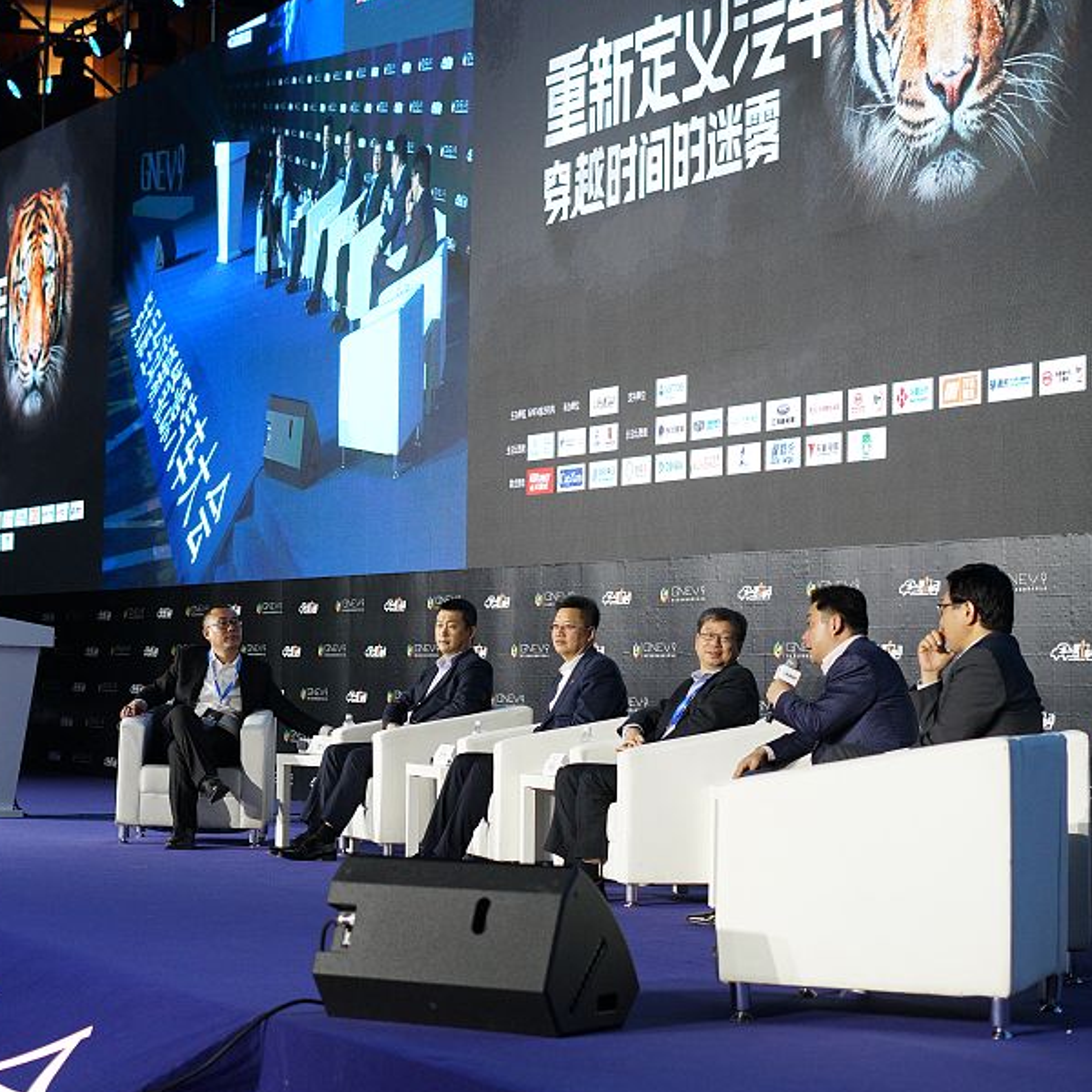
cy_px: 479
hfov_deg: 20.3
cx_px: 366
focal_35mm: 85
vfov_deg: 20.4
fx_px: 3034
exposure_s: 1/200
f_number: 2.5
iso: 1000
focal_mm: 50
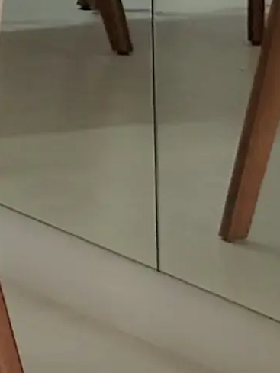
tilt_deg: -2.1
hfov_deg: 3.6
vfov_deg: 4.8
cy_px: -635
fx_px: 4269
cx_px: -645
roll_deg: +0.2
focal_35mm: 396
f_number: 1.78
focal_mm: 6.86
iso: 80
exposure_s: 1/60
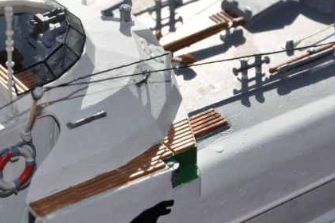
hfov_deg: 6.9
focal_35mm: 299
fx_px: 2780
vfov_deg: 4.6
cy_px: 68
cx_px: 43
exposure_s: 1/200
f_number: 13
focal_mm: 105
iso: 200
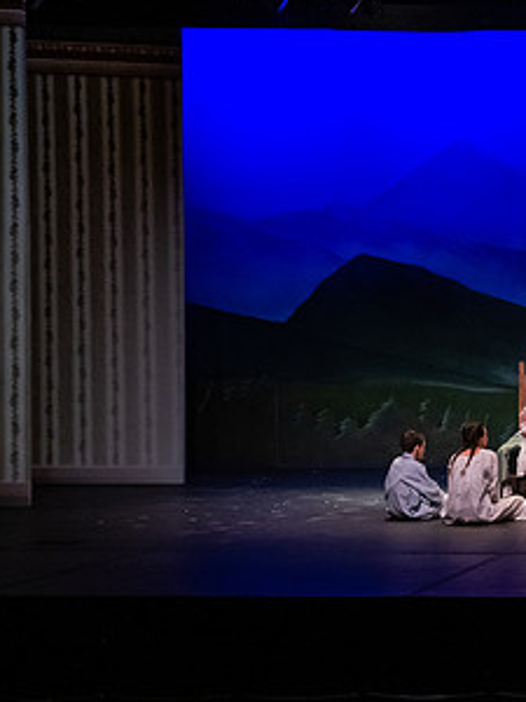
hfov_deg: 15.3
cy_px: 369
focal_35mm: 93
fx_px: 1884
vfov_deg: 21.1
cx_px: 648
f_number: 3.2
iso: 5000
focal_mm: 50
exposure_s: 1/160
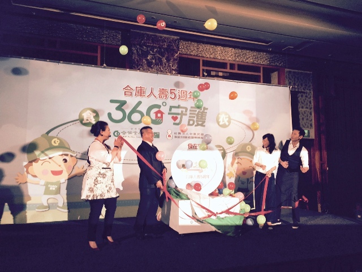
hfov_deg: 61.7
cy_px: 136
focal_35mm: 29
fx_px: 303
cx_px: 181
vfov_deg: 48.2
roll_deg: -1.1
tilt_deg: +5.9
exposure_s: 1/30
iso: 50
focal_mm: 4.15
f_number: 2.2
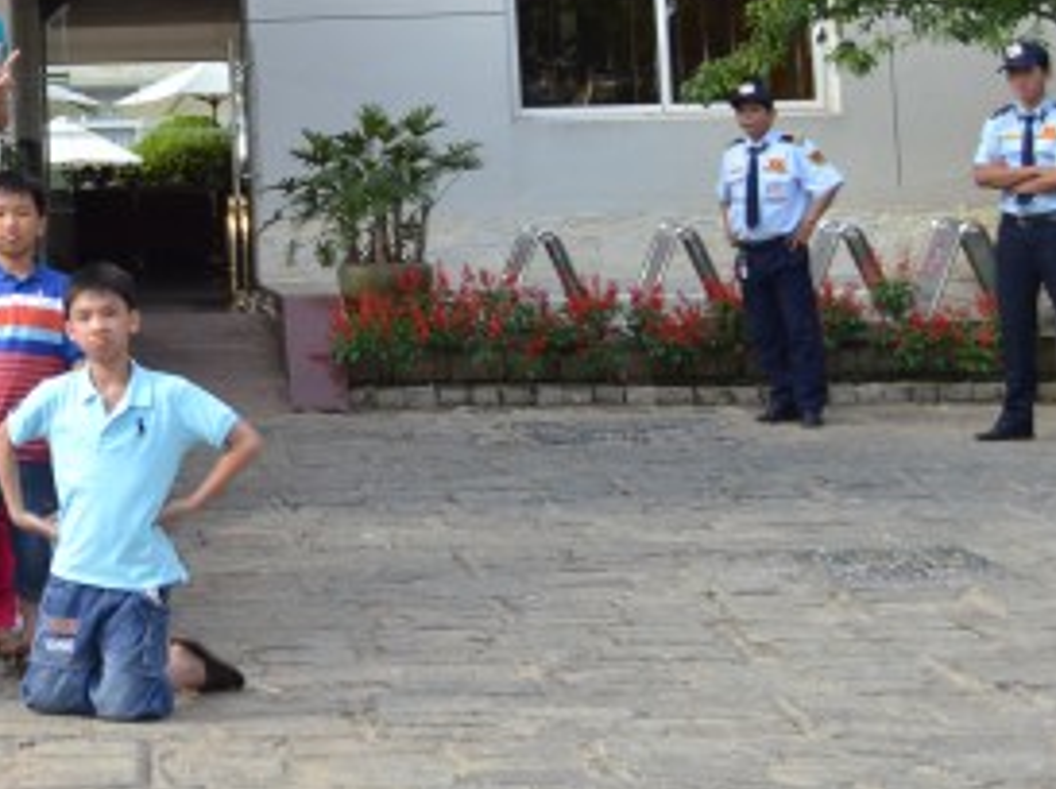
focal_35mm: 93
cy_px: -83
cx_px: -478
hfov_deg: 18.9
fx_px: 2833
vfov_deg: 15.4
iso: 200
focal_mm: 22
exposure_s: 1/200
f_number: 6.3
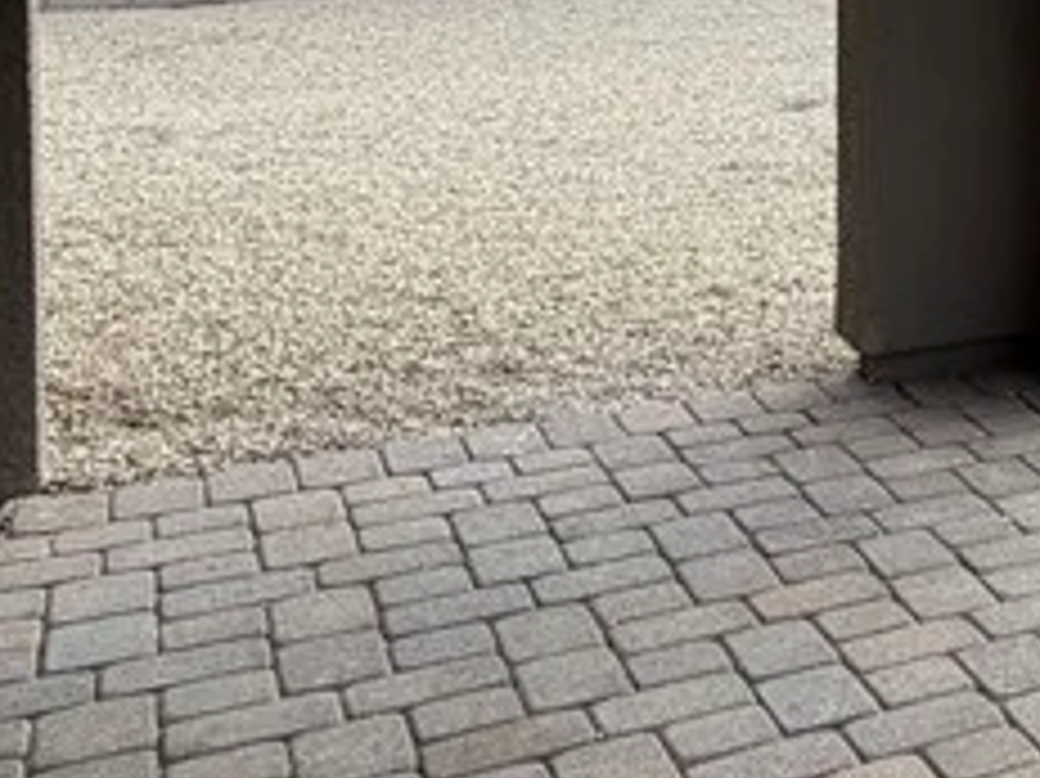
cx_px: 1648
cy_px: -85
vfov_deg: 22.3
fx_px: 1862
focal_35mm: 62
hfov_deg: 23.4
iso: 40
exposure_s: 1/233
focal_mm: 2.22
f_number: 2.2
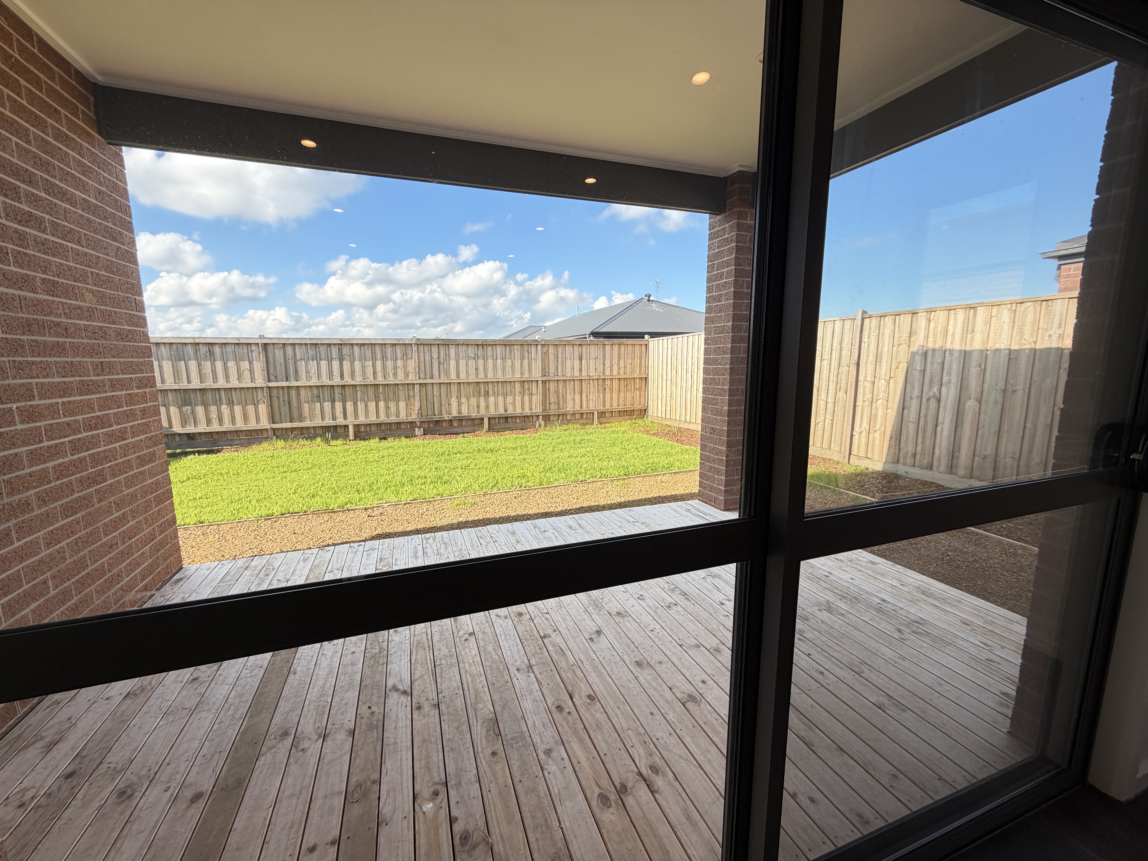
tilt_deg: -9.0
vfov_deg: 85.7
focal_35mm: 14
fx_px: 464
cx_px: 574
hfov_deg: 102.1
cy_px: 430
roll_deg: +0.5
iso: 64
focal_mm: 2.22
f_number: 2.2
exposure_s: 1/502
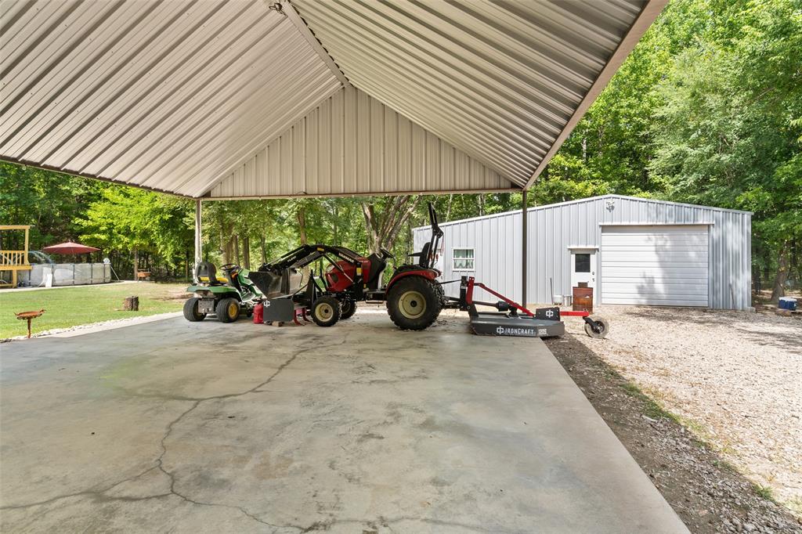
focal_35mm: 18
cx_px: 401
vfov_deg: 67.3
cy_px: 267
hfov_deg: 90.0
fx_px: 401
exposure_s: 1/13
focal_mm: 18
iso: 400
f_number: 10
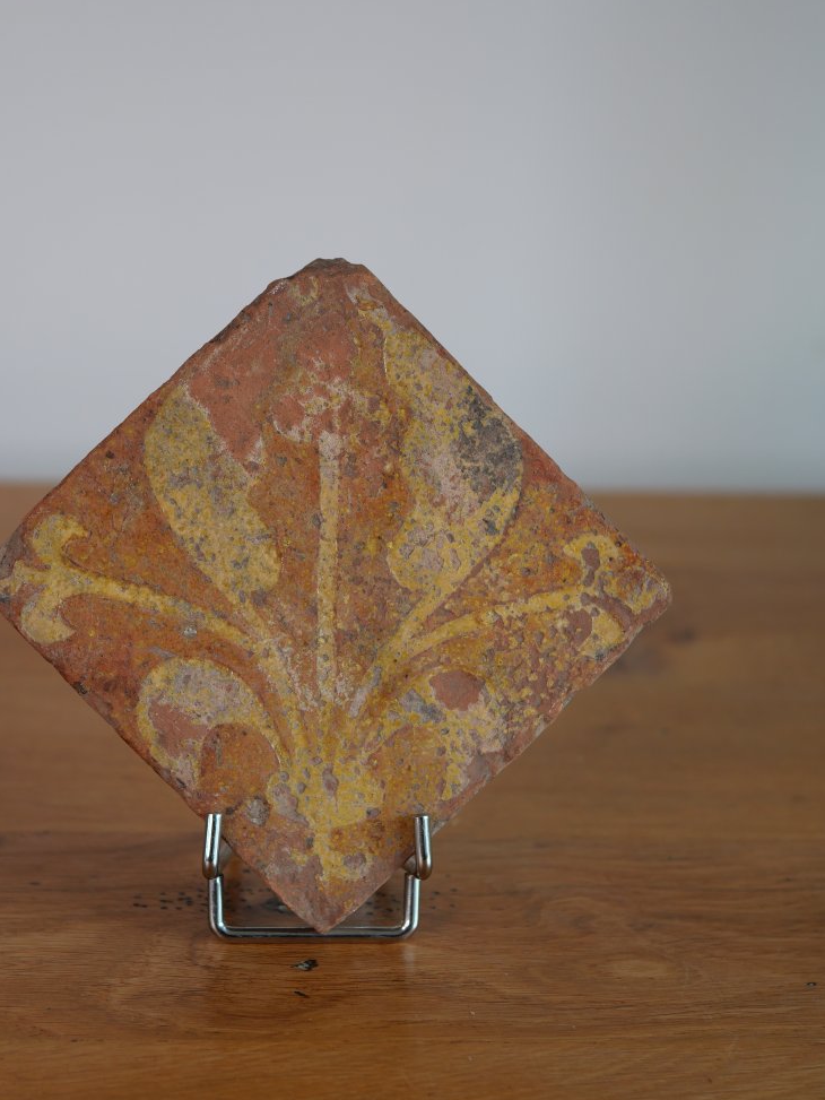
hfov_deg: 19.9
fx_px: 2351
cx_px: 344
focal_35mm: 74
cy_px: 594
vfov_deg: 26.3
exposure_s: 1/100
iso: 200
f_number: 2.8
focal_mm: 30
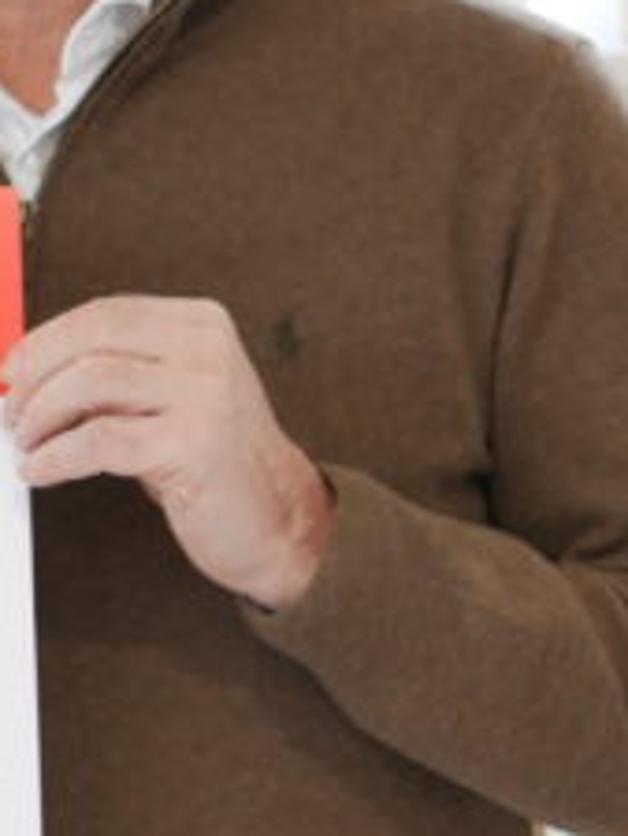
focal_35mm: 227
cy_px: 281
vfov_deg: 8.7
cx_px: -732
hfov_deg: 6.3
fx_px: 5486
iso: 200
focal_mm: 25
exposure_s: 1/60
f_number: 1.4
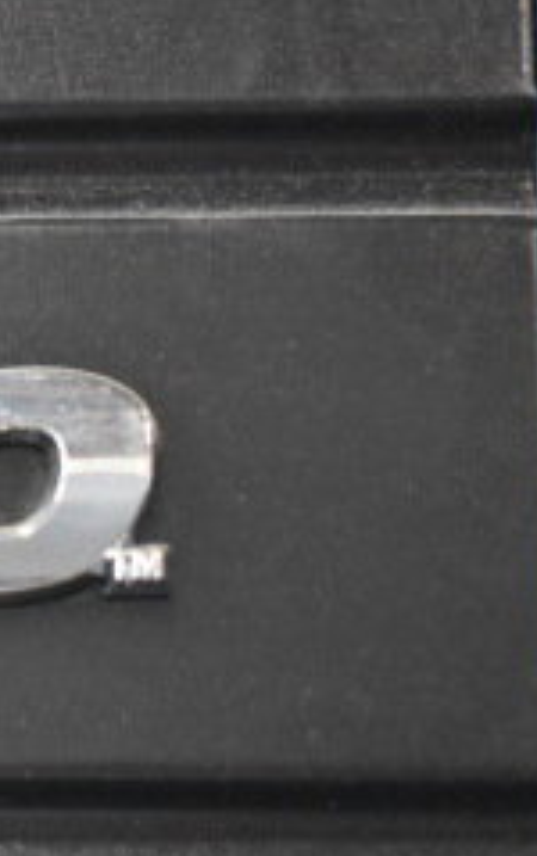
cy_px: 489
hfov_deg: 8.5
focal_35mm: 148
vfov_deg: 14.1
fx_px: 3455
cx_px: -516
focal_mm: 38
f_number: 4.8
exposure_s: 1/80
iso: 6400
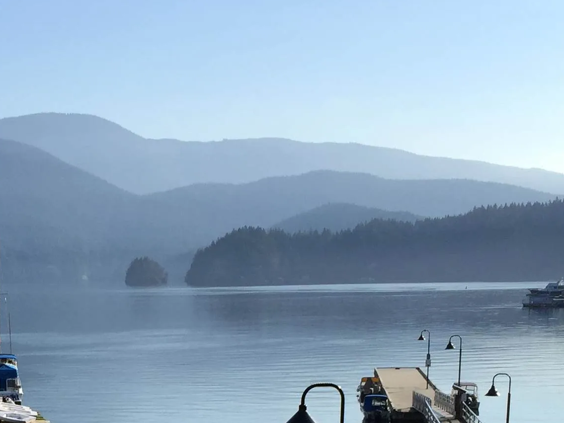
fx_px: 1271
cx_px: 58
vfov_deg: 17.7
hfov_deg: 24.3
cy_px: 543
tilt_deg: -10.6
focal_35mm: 78
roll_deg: -0.8
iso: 32
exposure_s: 1/1721
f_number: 2.2
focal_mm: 4.15
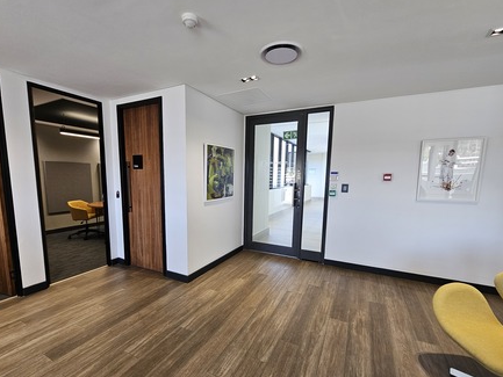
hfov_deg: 98.0
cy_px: 205
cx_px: 237
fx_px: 218
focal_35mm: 15
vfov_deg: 81.6
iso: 160
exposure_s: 1/50
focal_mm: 2.2
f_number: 2.2
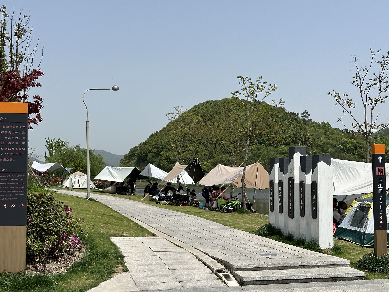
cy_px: 146
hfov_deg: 39.7
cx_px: 194
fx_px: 539
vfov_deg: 30.3
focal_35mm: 48
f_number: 1.78
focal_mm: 6.86
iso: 64
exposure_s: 1/6211
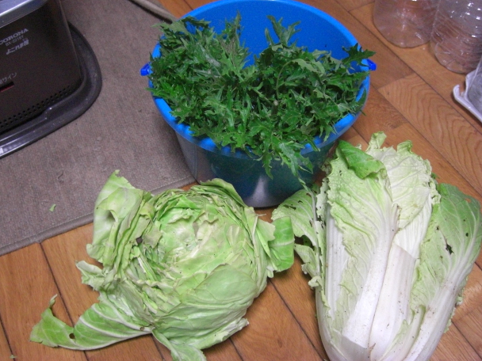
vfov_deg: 36.0
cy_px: 176
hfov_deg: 46.8
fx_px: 557
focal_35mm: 40
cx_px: 238
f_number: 2.8
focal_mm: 7.9
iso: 800
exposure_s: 1/40
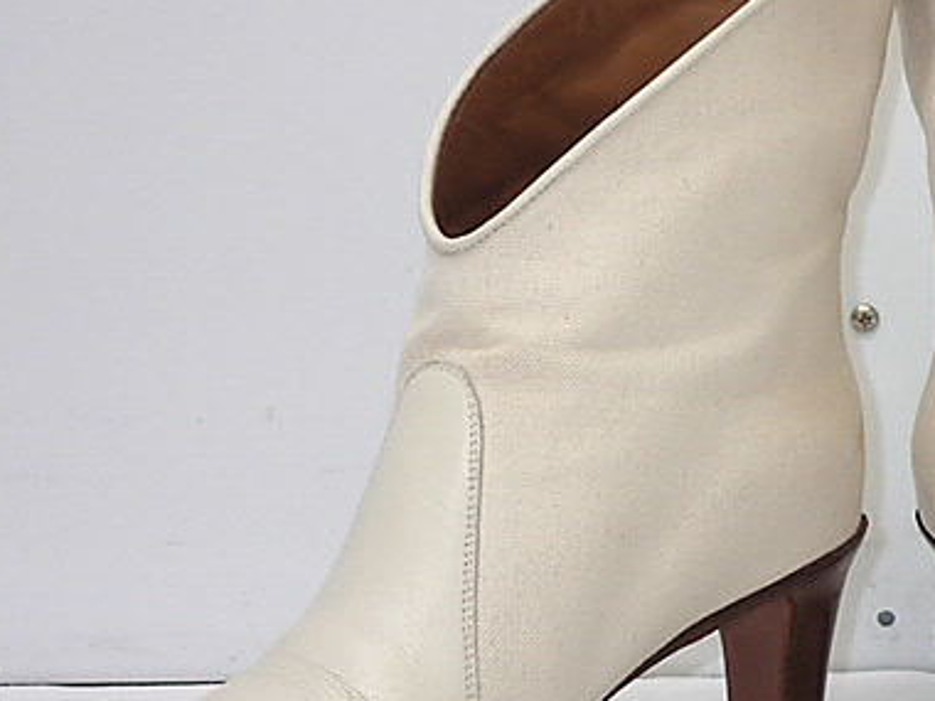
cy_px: 411
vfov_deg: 10.4
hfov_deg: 13.7
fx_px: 3863
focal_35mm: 143
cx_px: 758
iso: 320
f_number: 4.5
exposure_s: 1/80
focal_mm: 15.41
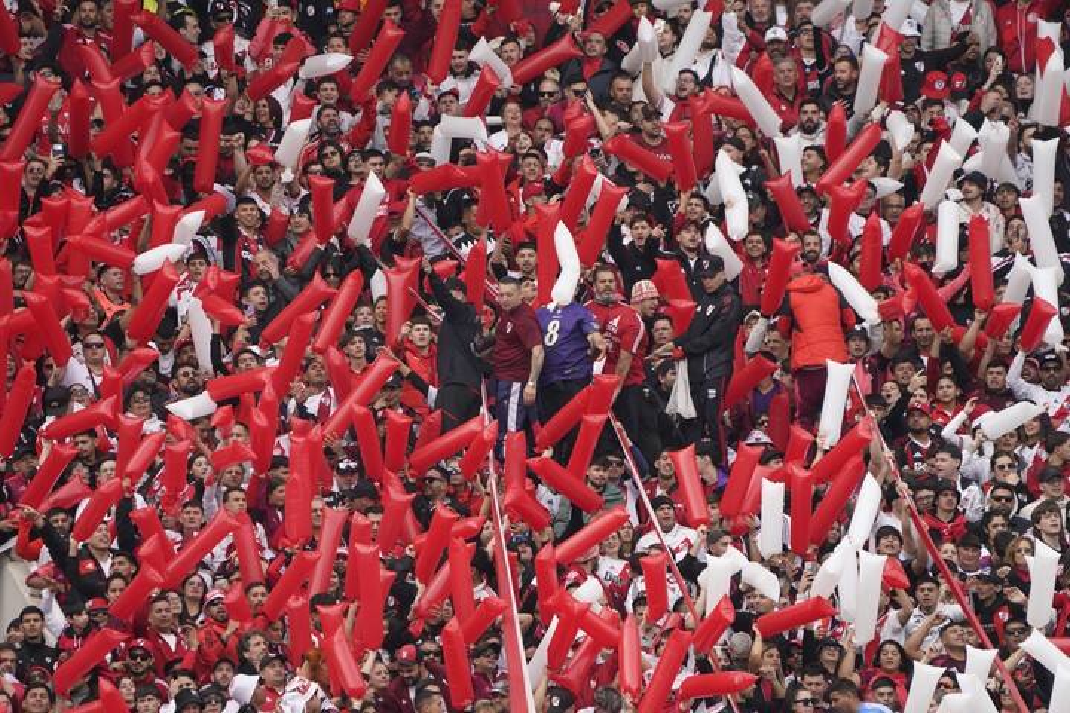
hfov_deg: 3.4
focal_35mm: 600
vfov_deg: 2.3
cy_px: 356
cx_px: 535
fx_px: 17832
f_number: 6.3
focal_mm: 600
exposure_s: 1/640
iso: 640
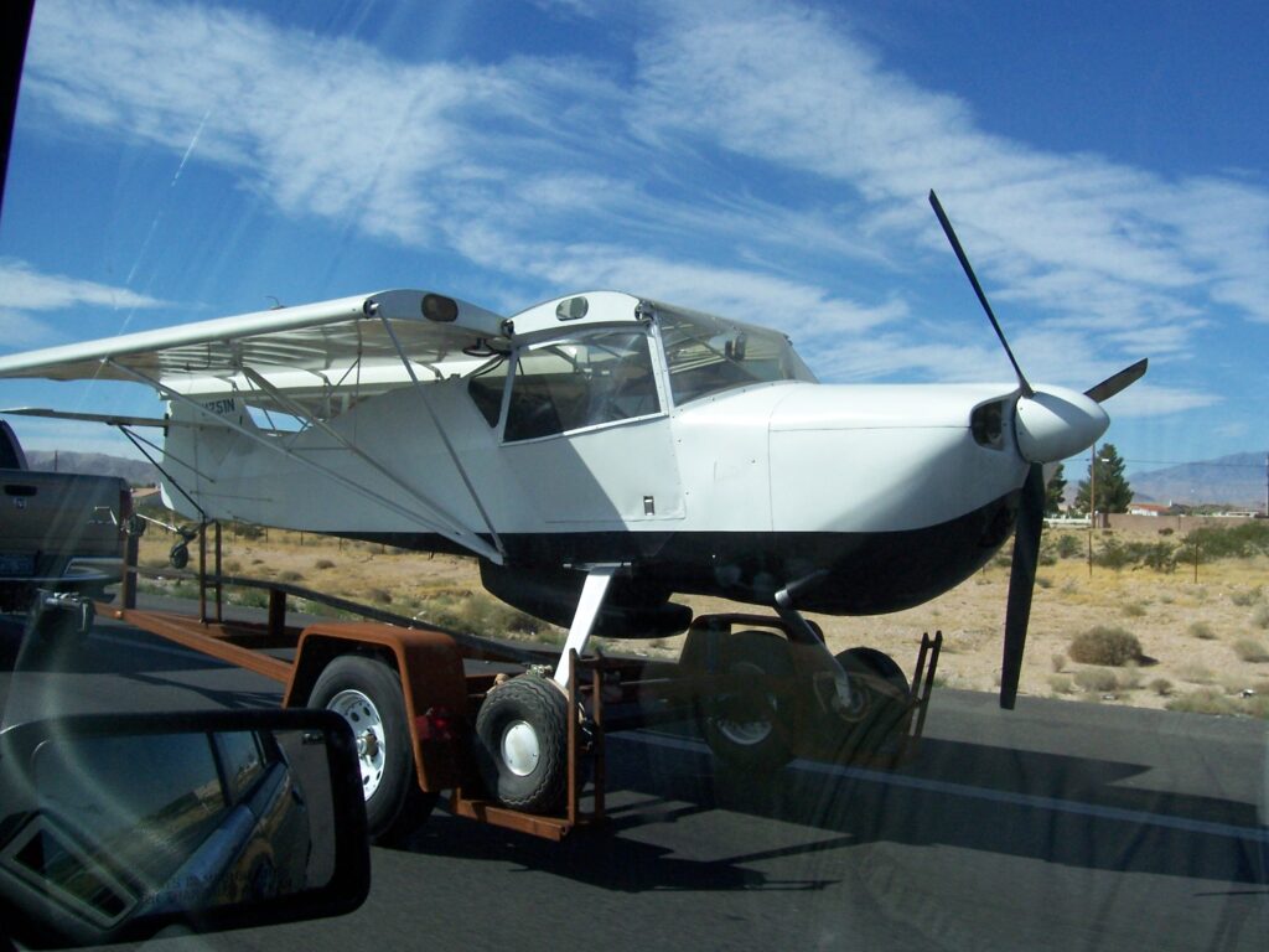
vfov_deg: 41.8
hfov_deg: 54.0
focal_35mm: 34
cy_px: 476
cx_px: 634
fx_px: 1246
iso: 160
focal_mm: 5.6
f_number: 5.6
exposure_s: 1/1500
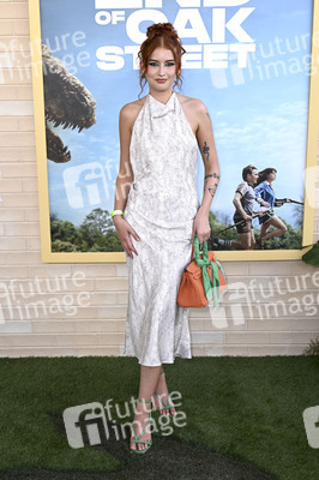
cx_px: 160
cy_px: 240
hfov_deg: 28.6
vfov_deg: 41.9
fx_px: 626
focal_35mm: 47
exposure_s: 1/250
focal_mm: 47
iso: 640
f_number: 6.3
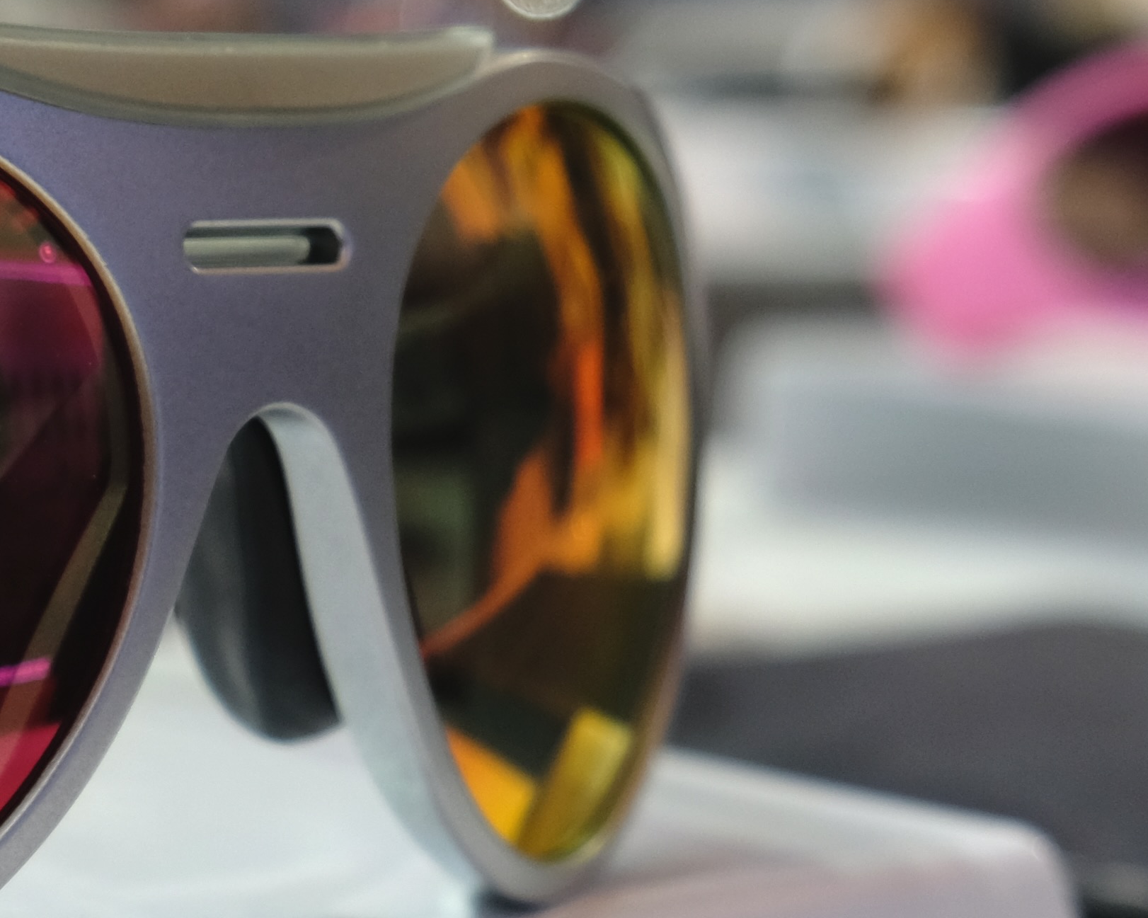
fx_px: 4246
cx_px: -289
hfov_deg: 14.8
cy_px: 771
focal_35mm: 125
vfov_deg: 12.3
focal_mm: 24.3
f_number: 4
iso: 400
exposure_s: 1/170
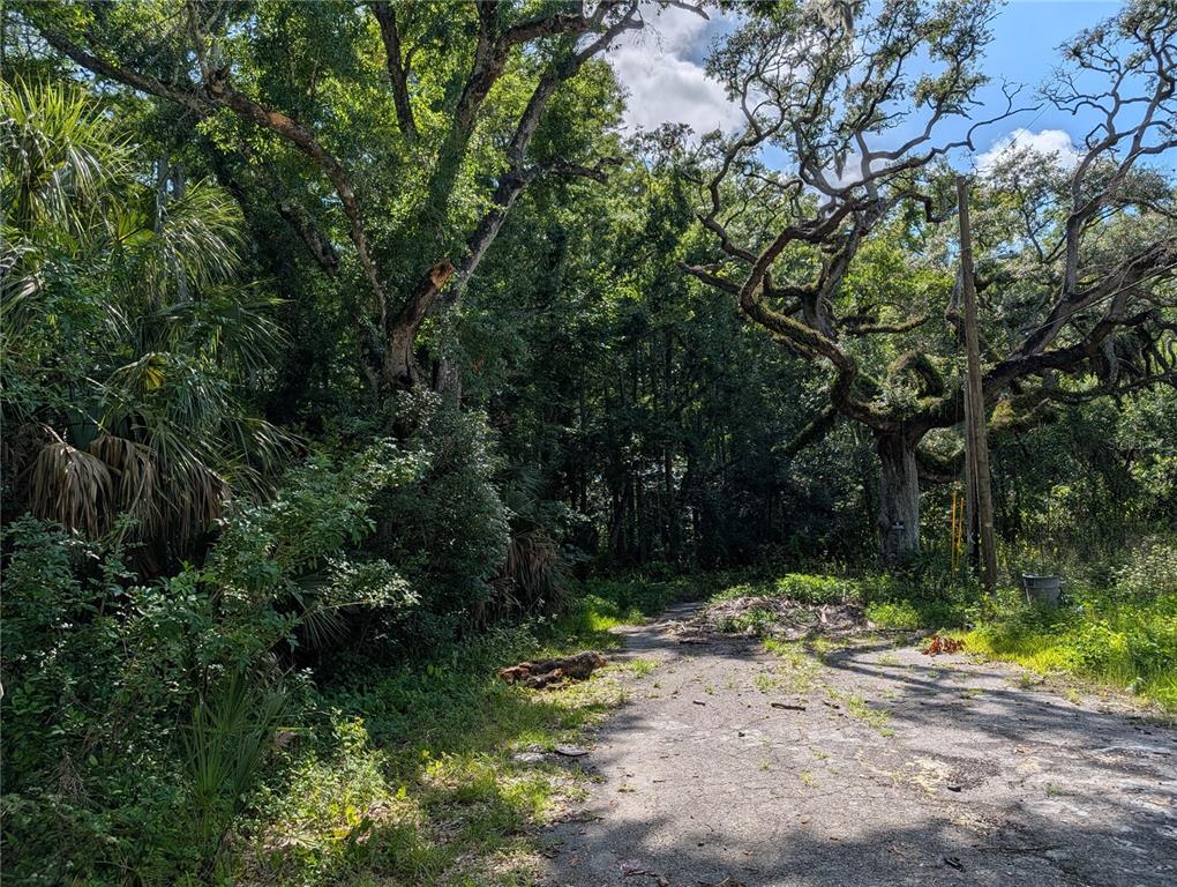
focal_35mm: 24
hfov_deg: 71.5
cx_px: 588
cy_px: 444
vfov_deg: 56.9
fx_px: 817
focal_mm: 6.9
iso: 20
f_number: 1.68
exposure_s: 1/11236
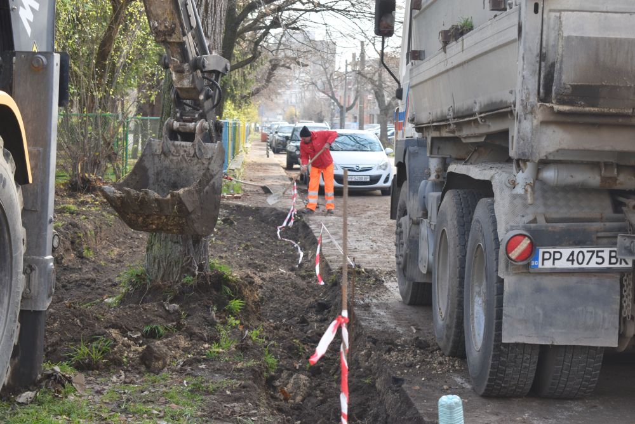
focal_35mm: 82
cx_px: 318
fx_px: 1455
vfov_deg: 16.6
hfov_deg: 24.6
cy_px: 212
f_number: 5.6
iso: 220
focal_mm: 55
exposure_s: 1/200
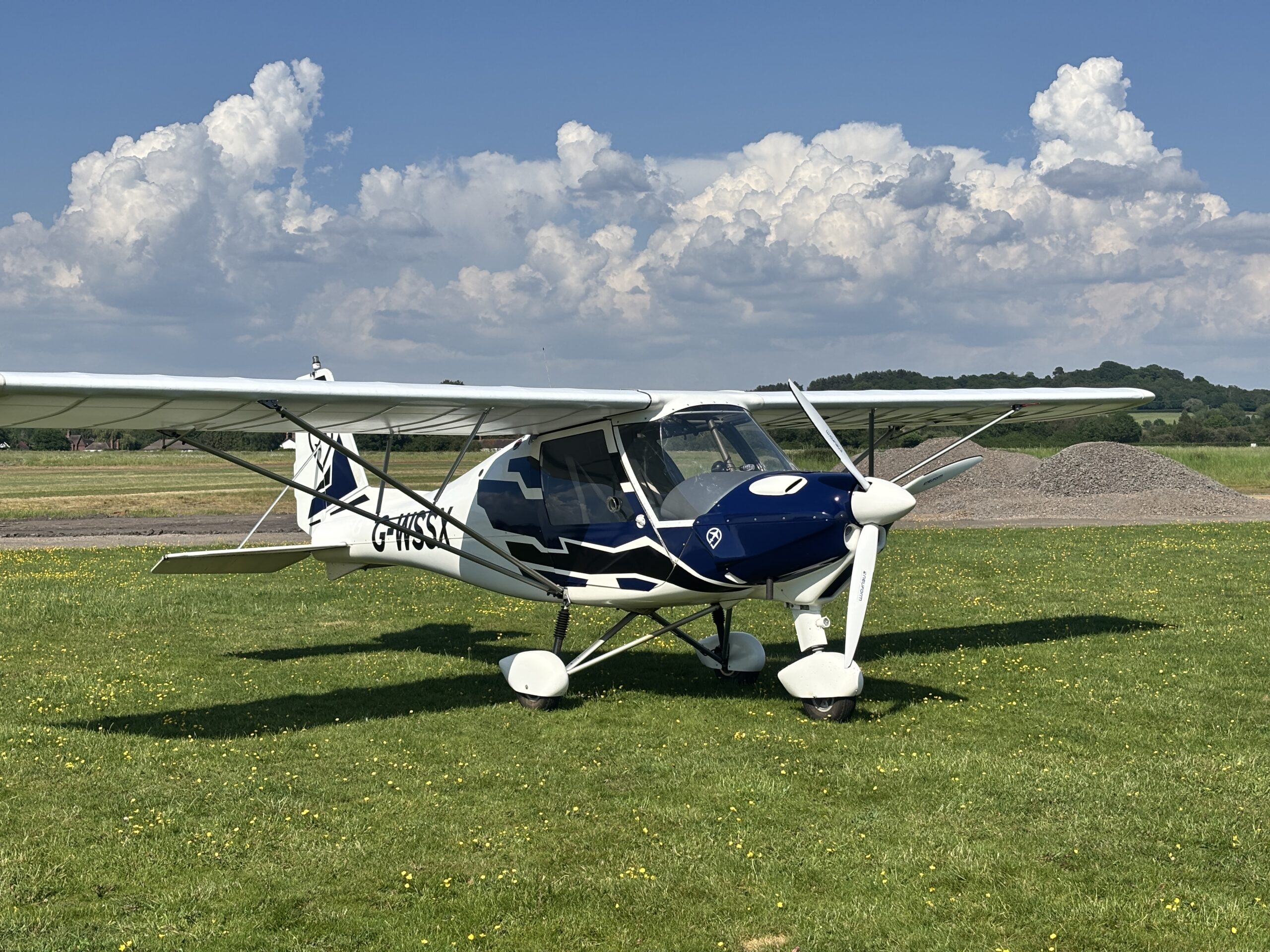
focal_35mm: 52
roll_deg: +0.3
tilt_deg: -0.9
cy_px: 476
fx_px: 1908
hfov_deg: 36.8
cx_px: 635
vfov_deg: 28.0
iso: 32
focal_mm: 5.96
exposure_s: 1/4630
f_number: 1.6
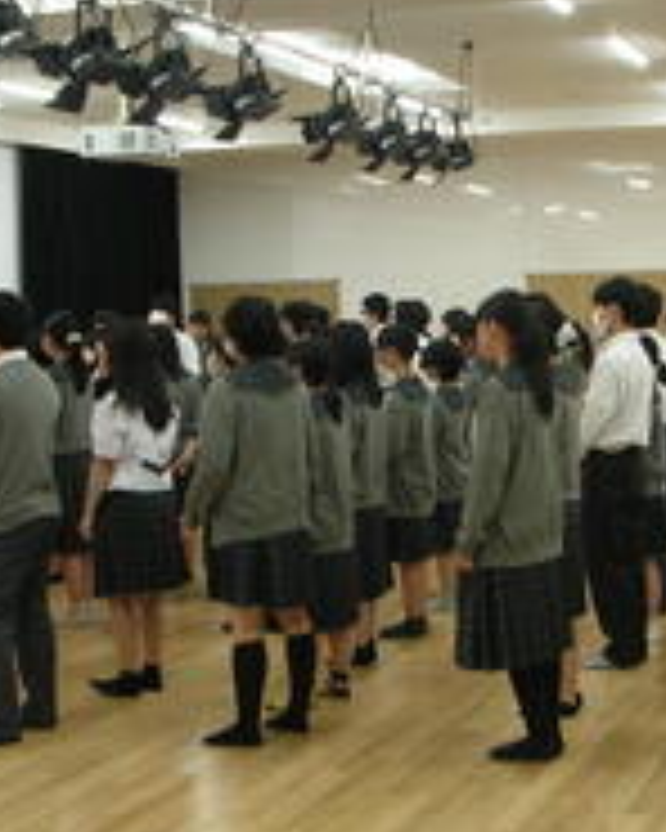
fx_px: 1823
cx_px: 508
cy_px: 445
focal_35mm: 74
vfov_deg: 25.7
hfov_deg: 20.5
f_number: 2.8
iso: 50
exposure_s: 1/16.6
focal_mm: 5.8
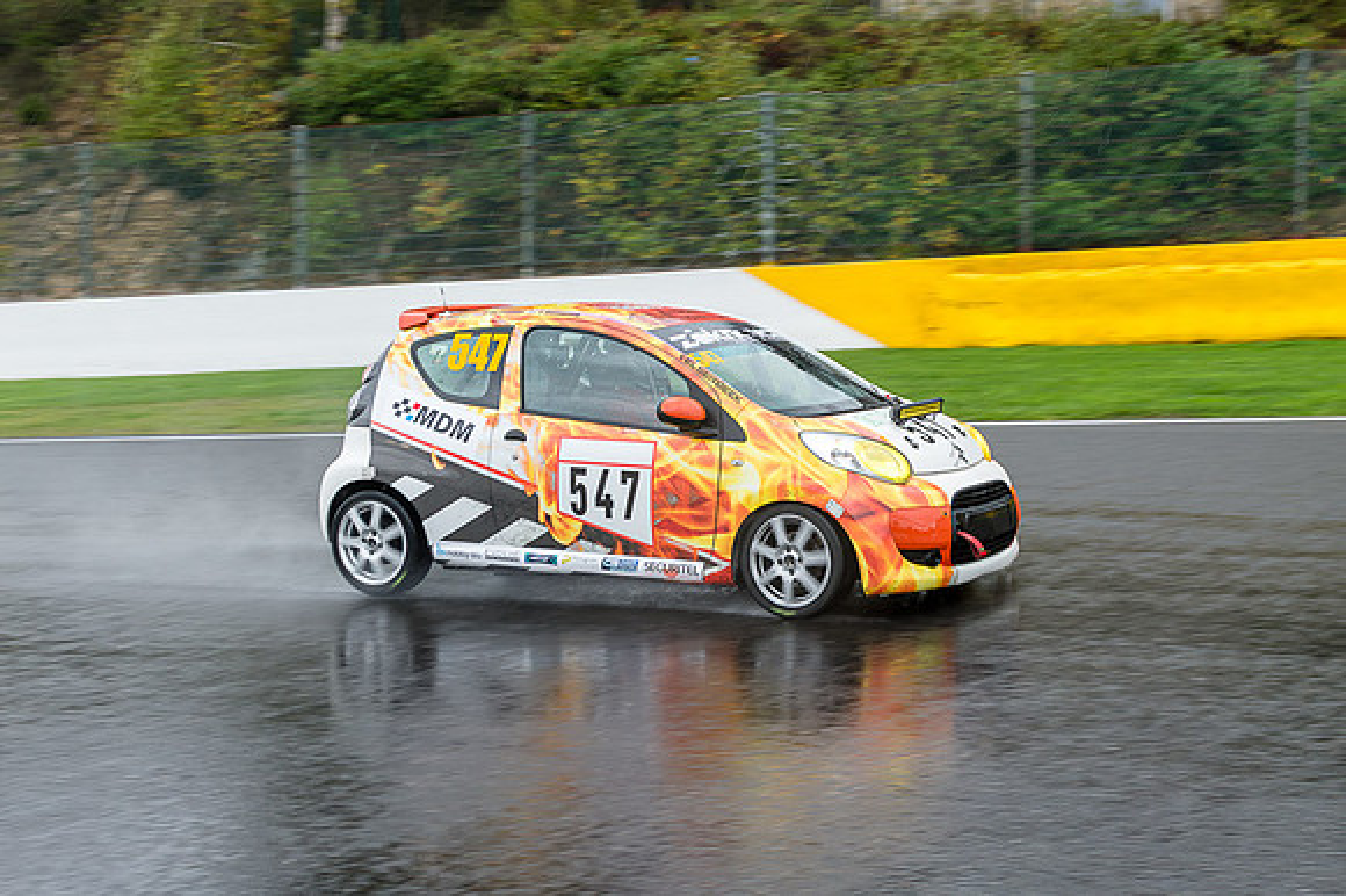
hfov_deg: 34.5
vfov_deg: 23.4
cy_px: 529
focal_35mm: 58
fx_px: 2161
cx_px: 789
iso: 400
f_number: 5
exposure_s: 1/250
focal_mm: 27
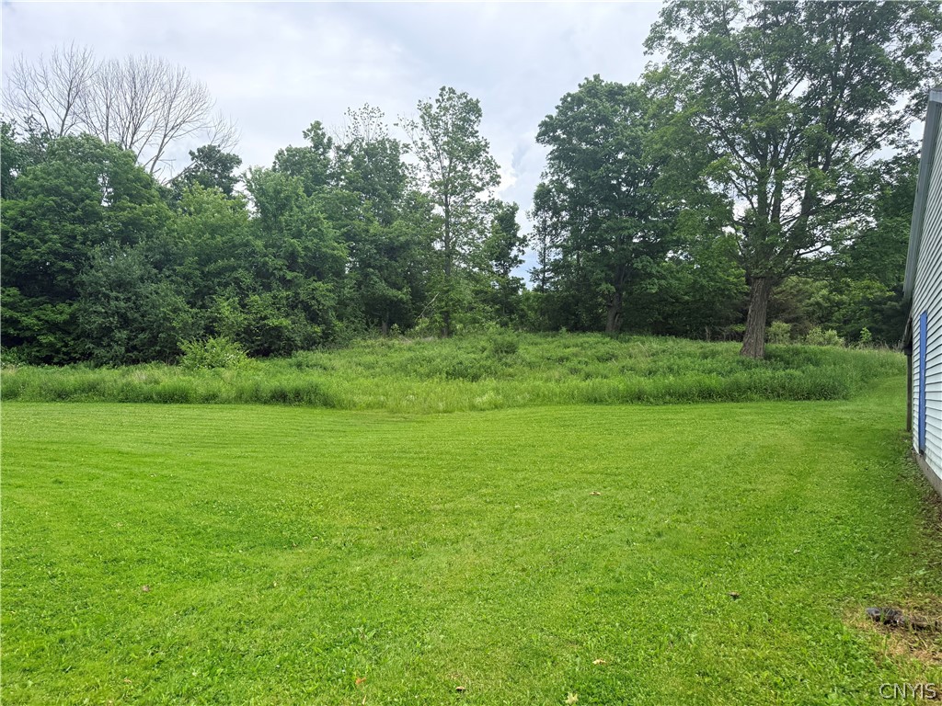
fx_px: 653
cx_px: 471
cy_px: 353
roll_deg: +0.7
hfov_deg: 71.6
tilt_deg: +2.8
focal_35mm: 24
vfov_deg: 56.8
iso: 100
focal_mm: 6.76
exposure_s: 1/3584
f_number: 1.78
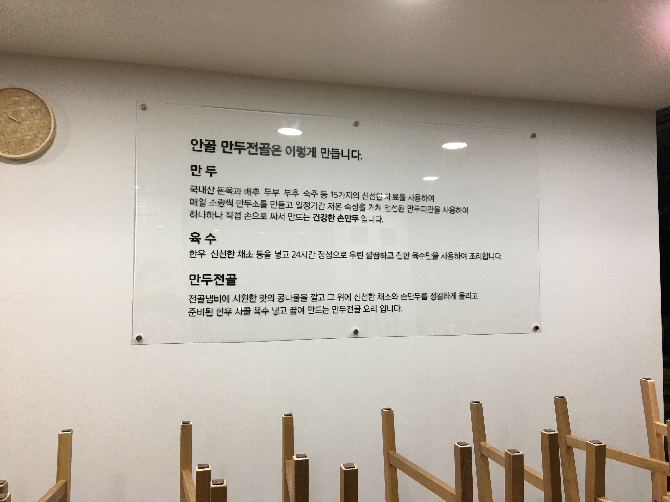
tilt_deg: +3.7
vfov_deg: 48.2
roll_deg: -1.2
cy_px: 251
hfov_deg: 61.7
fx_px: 561
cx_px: 335
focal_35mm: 29
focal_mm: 4.15
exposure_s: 1/30
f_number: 2.2
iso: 40
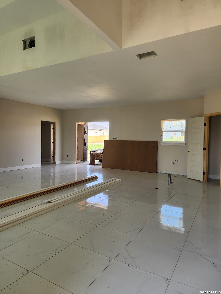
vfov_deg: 73.9
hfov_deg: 58.9
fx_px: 196
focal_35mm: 23
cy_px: 147
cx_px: 110
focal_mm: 6.4
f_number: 1.8
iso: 40
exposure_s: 1/180
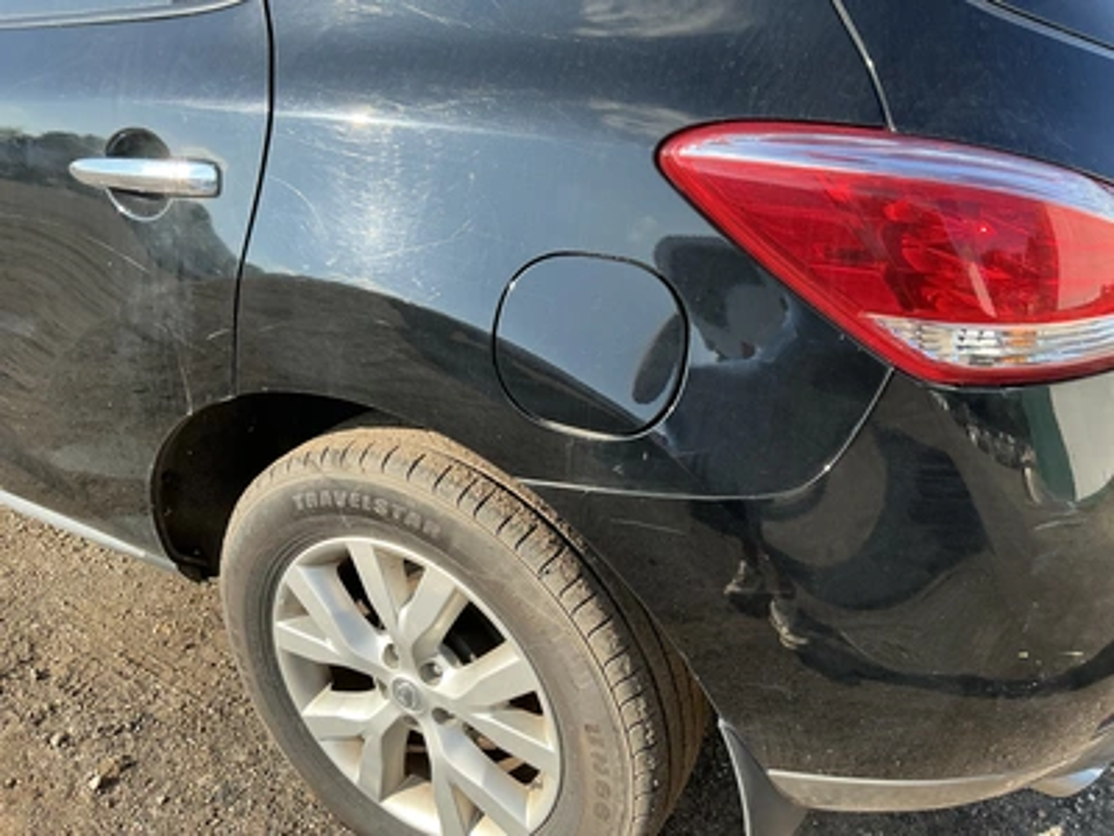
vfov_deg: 49.7
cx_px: 557
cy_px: 418
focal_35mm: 28
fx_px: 901
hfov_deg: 63.4
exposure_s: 1/469
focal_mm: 3
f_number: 1.8
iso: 25
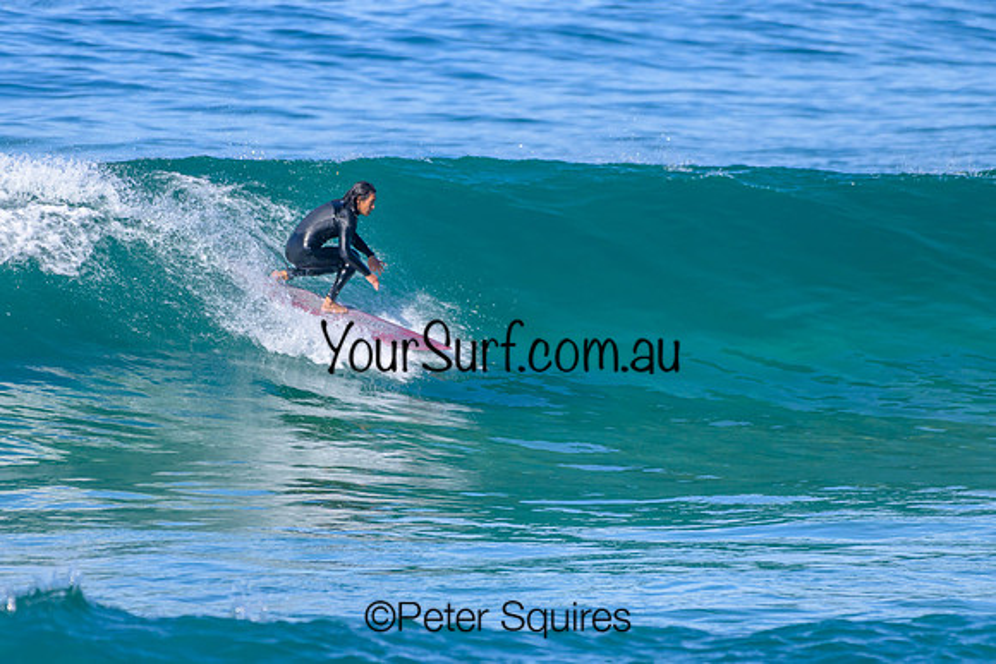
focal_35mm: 685
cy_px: 299
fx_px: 18944
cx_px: 472
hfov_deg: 3.0
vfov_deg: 2.0
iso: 450
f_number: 5.6
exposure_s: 1/2500
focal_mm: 500
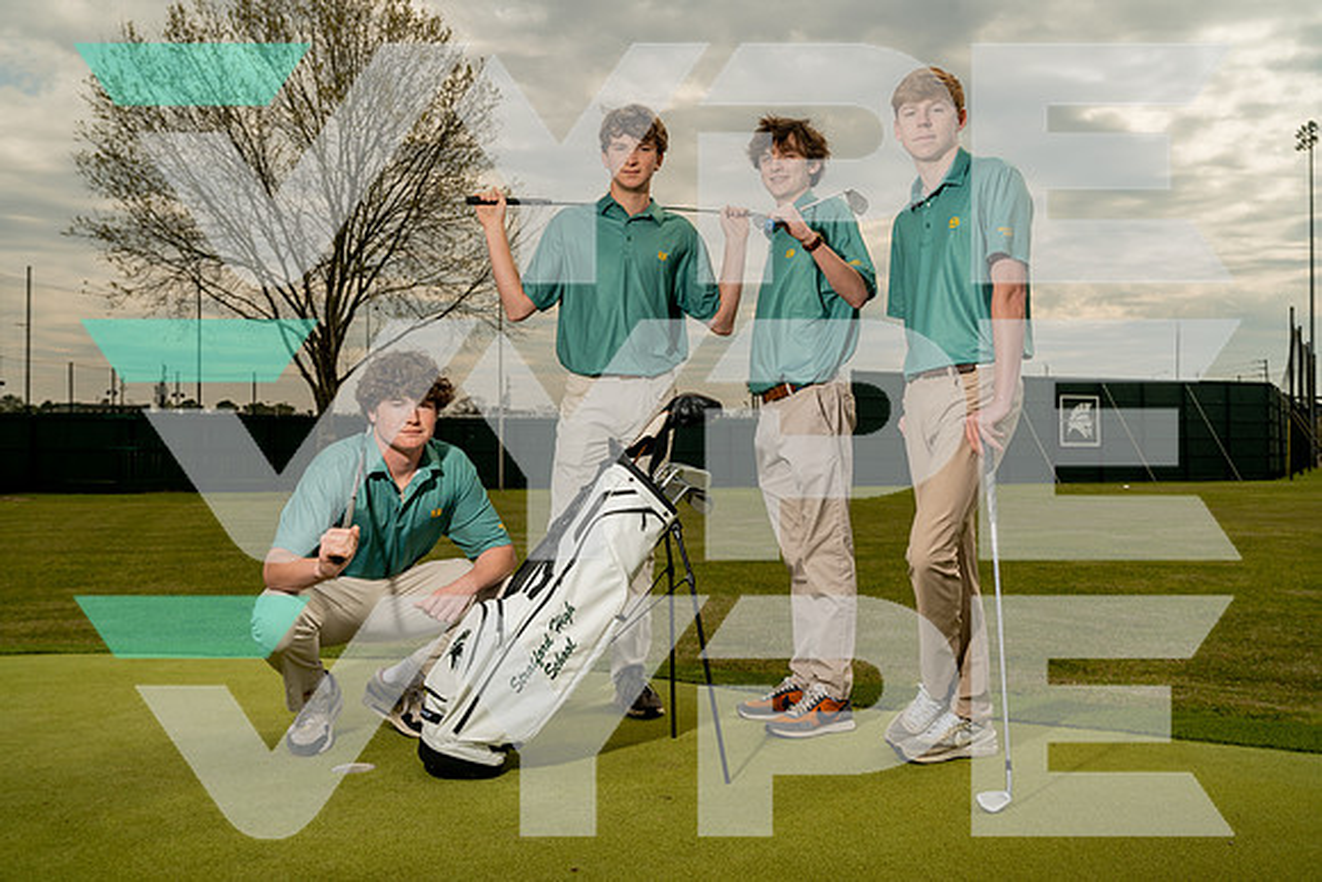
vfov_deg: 38.9
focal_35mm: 34
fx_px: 1249
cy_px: 441
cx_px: 661
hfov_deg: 55.8
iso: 250
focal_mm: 34
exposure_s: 1/250
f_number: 8
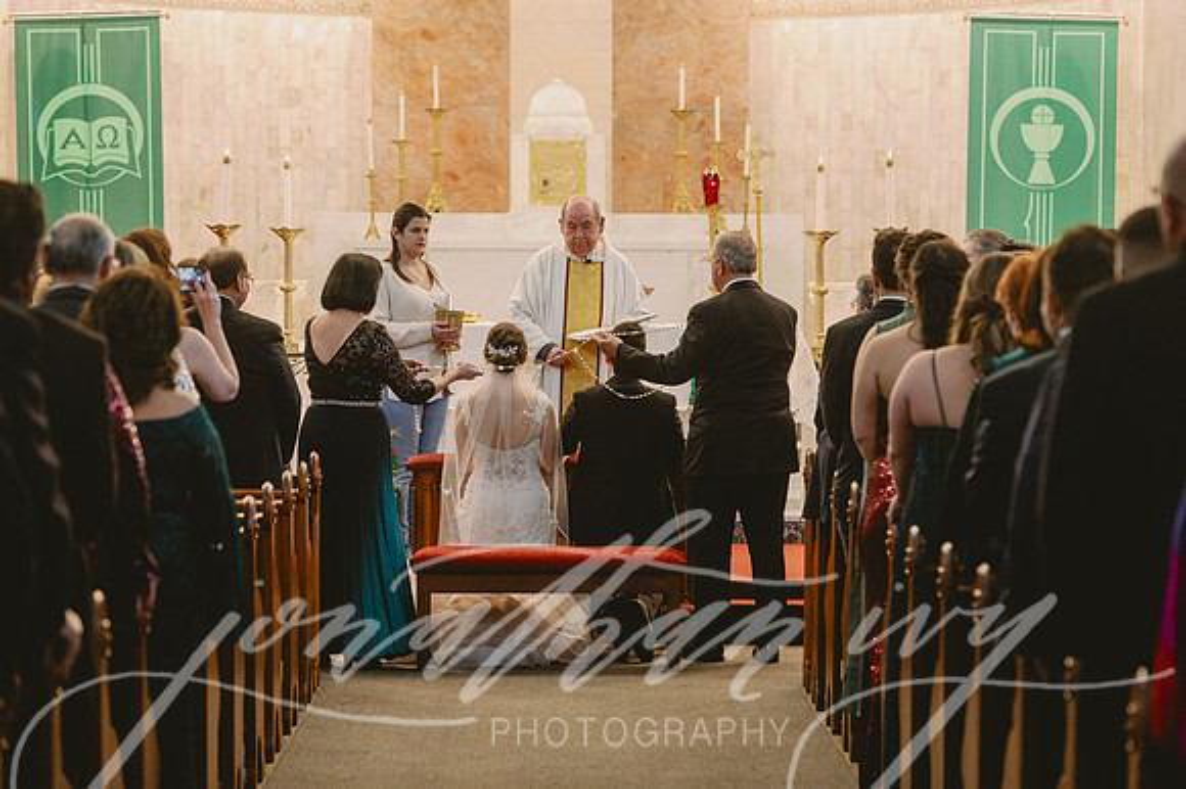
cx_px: 593
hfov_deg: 16.8
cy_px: 394
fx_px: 4017
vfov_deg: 11.2
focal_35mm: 122
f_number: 2.8
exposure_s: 1/160
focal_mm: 122
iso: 1600
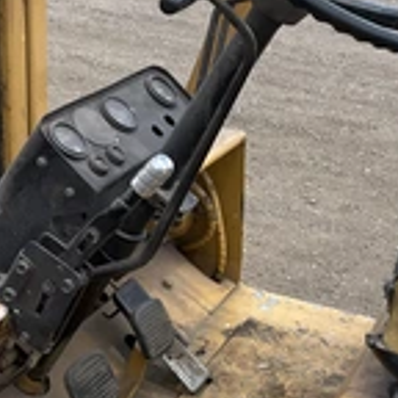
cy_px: 238
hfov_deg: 24.3
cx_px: 218
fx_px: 924
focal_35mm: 71
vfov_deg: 24.3
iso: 25
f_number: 1.8
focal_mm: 3
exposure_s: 1/486
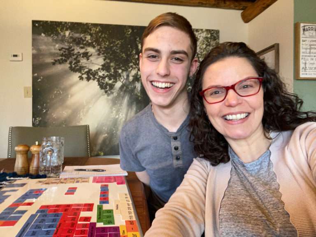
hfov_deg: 73.9
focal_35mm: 23
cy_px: 118
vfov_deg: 58.9
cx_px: 158
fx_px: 210
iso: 250
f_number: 2.2
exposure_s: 1/40
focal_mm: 2.71
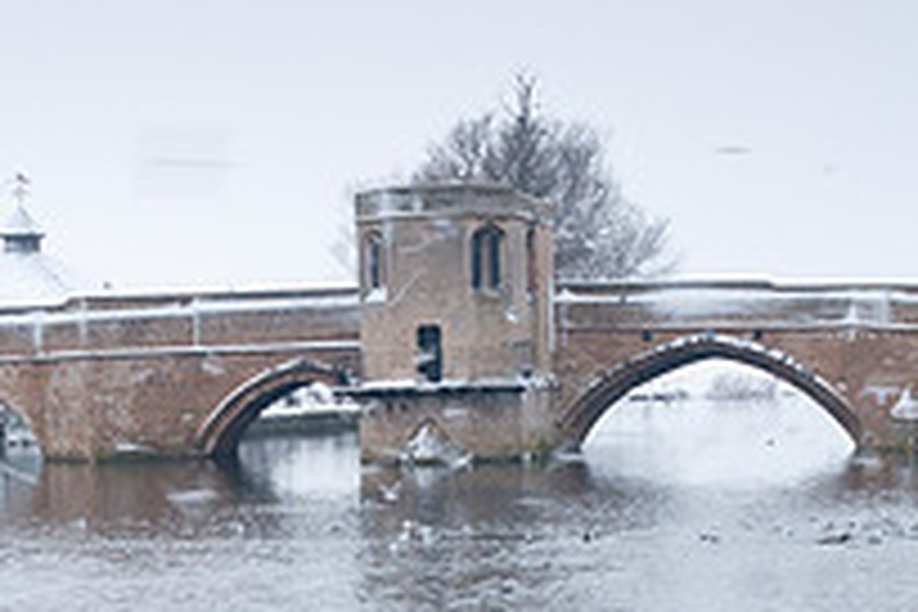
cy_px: 641
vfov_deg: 13.2
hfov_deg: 20.0
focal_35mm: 102
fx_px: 2601
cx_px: 400
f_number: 16
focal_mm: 24
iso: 200
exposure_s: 1/8
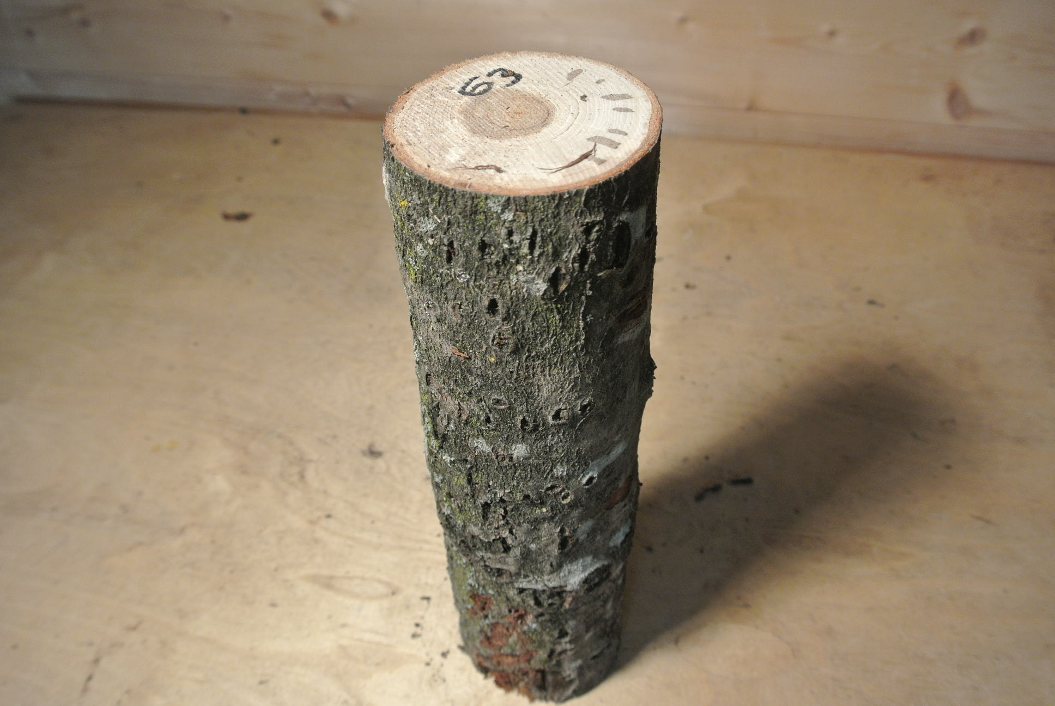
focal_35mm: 30
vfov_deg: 43.7
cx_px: 528
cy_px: 353
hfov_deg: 61.9
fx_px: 880
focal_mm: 11.4
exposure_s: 1/60
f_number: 3.5
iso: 500
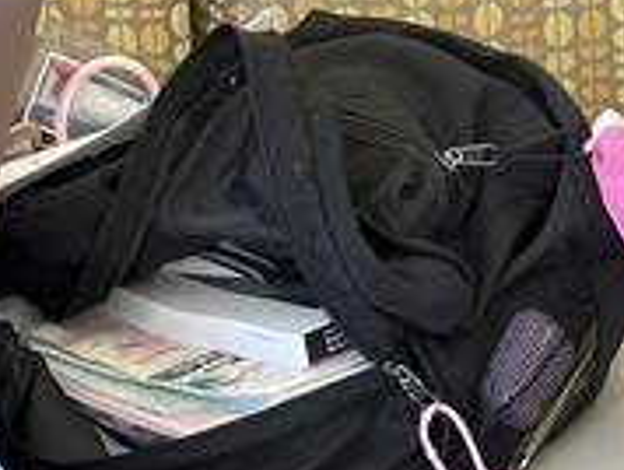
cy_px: -147
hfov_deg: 11.3
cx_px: 224
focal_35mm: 175
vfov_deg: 8.4
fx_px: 3159
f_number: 1.78
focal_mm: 6.86
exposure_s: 1/60
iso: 100
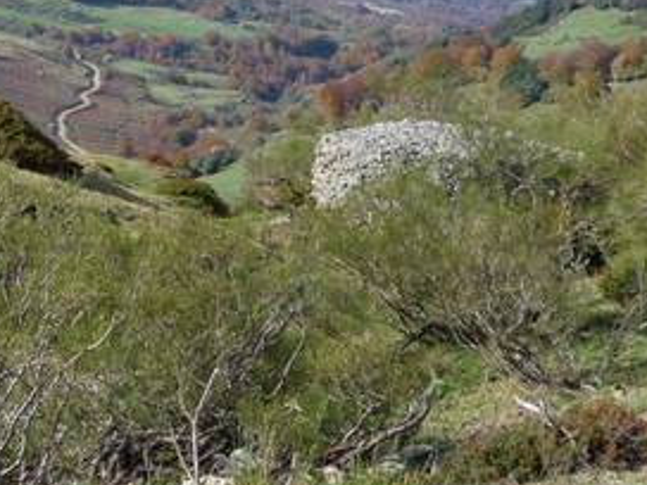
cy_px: 74
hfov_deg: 20.1
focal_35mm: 97
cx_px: 176
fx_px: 1813
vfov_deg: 15.1
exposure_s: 1/320
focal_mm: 9.3
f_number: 4.3
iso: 100
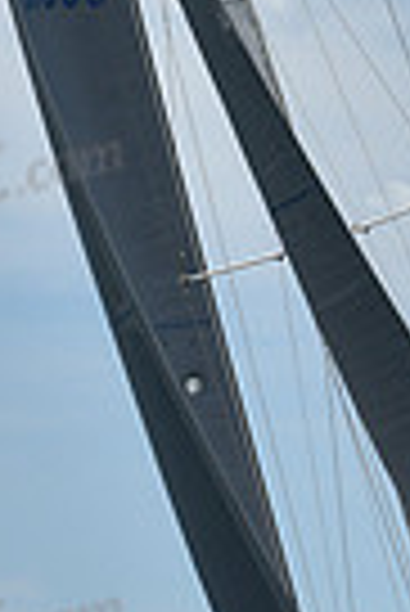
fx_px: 5078
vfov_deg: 6.9
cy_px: -76
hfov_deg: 4.6
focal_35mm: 298
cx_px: 358
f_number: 9
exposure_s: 1/1250
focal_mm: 70
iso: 250
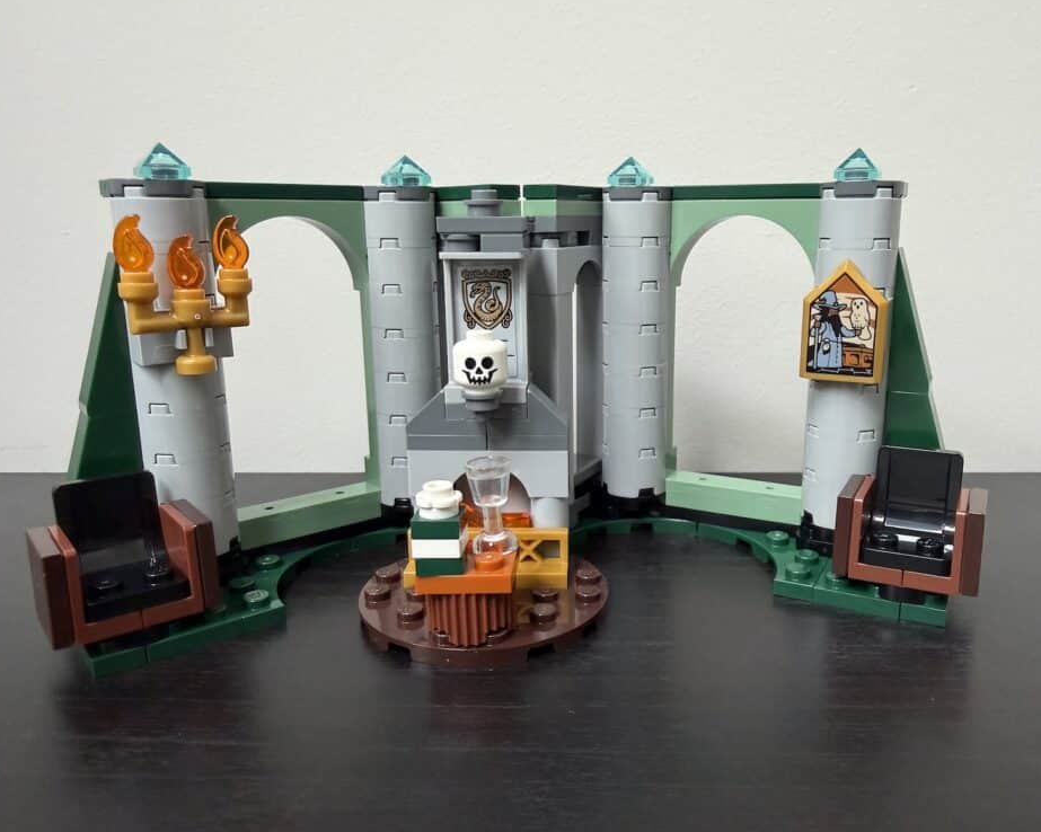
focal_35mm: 26
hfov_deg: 66.0
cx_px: 530
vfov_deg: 54.9
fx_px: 801
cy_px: 418
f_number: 2.2
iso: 320
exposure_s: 1/121
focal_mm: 2.22
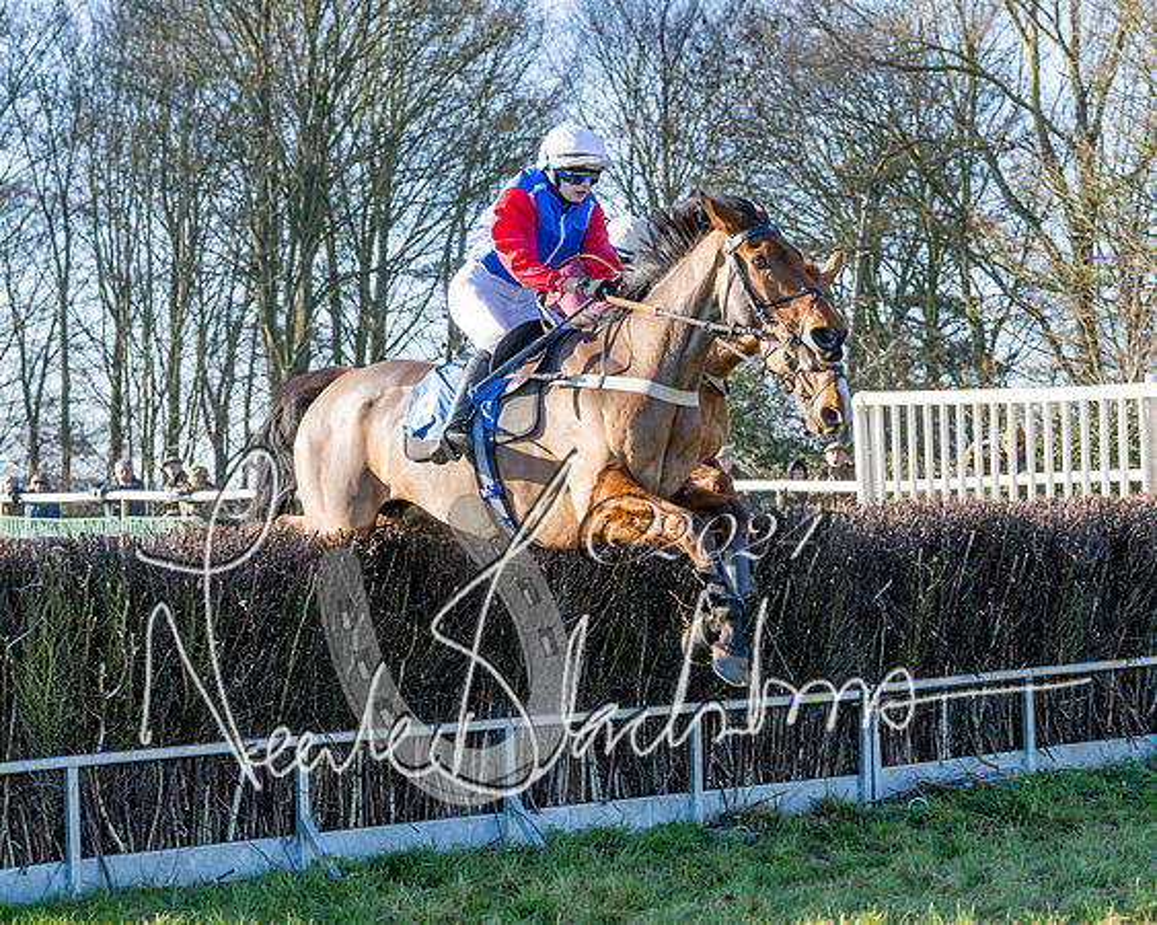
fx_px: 3276
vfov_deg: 16.1
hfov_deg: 20.0
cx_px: 721
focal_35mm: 96
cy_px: 485
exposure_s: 1/1250
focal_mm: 59
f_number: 4.5
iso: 400
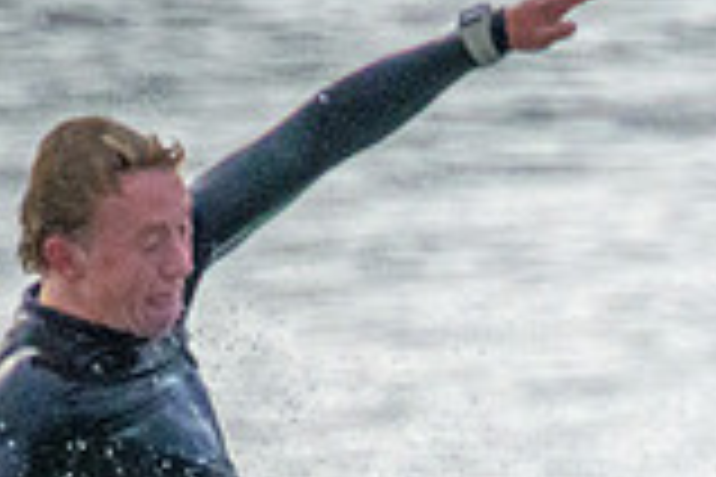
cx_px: 1301
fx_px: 78973
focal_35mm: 3971
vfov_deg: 0.3
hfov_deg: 0.5
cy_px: 962
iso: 5600
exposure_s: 1/2000
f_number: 11
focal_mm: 800
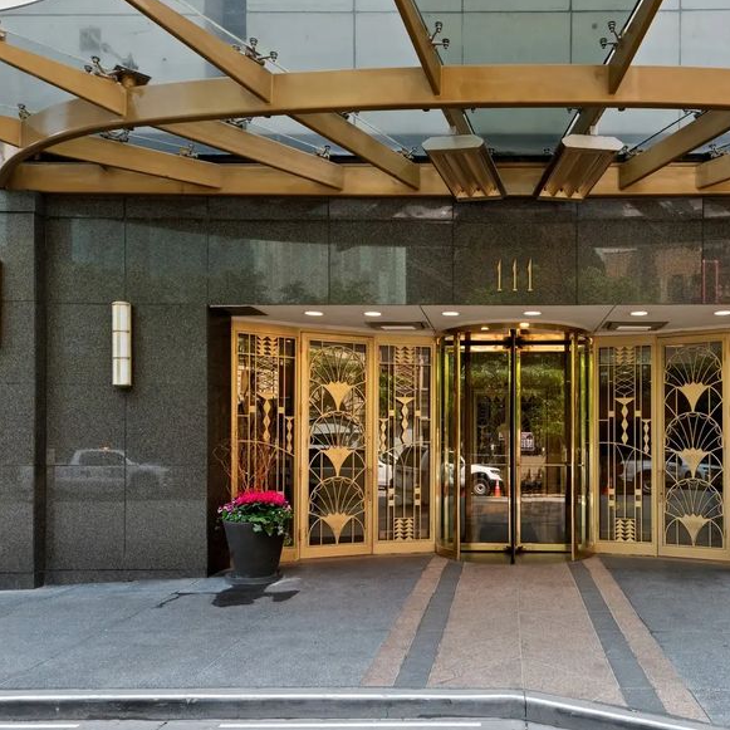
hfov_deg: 57.4
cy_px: 304
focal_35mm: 27
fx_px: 644
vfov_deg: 58.7
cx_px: 501
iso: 500
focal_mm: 18
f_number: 8
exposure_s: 1/125
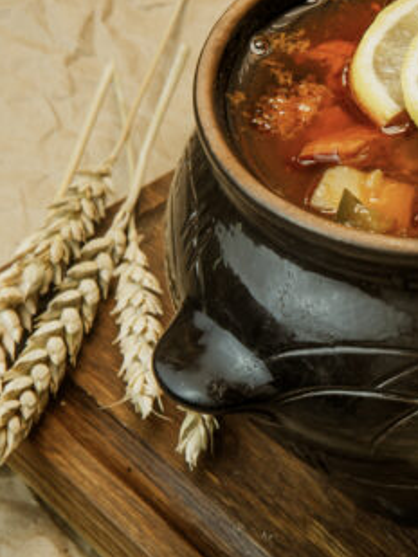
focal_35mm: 98
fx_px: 1577
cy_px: 288
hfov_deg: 14.4
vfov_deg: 20.0
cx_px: 555
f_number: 11
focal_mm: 30
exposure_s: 1/8
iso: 100
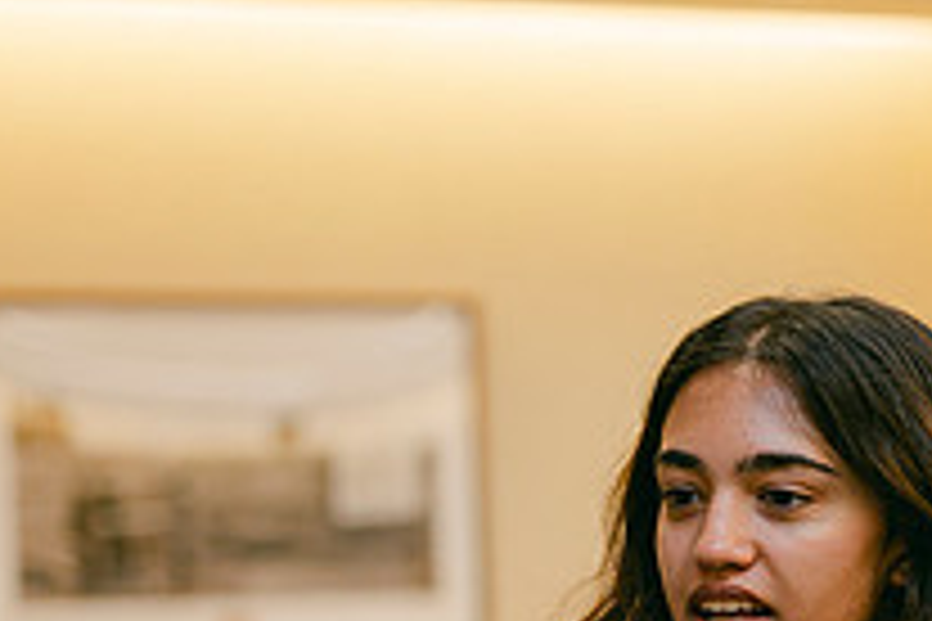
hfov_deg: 14.4
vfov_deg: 9.6
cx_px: 743
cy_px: 680
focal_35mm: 142
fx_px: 3676
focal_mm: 50
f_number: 2
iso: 500
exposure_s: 1/100
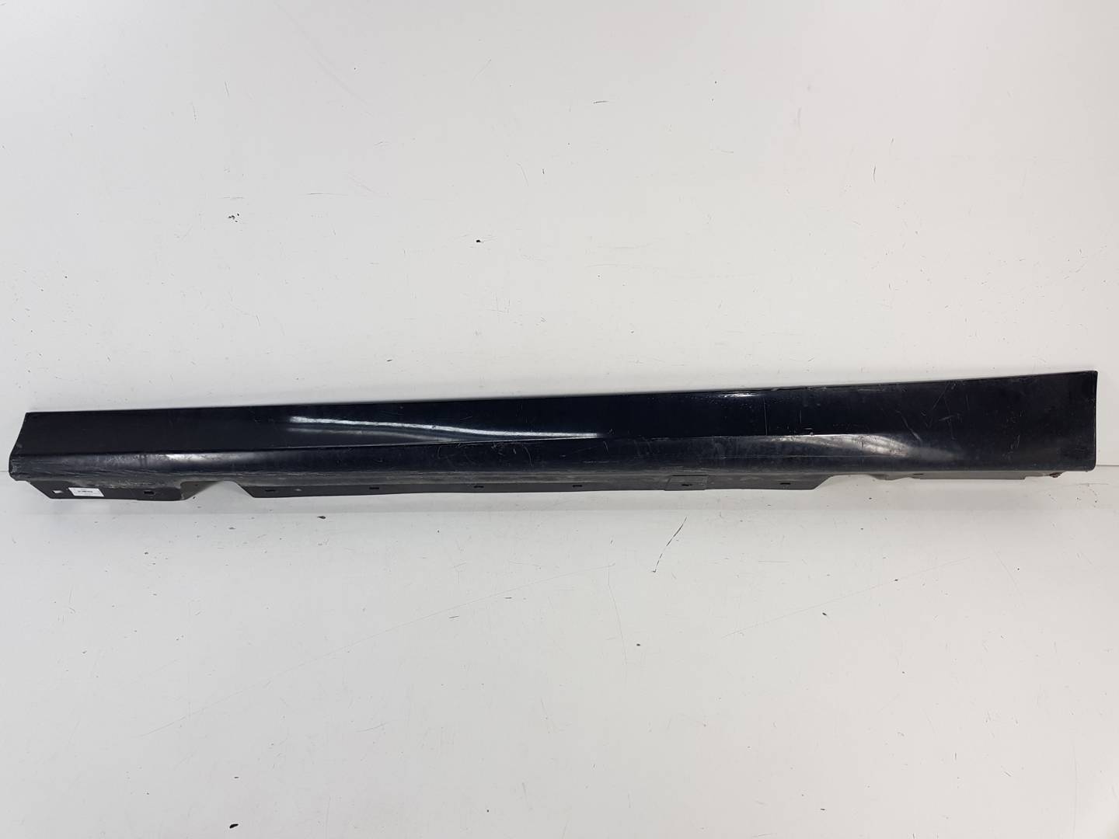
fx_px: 840
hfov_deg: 67.3
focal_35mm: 26
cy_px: 420
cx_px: 560
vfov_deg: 53.1
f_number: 1.7
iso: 50
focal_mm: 4.2
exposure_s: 1/100
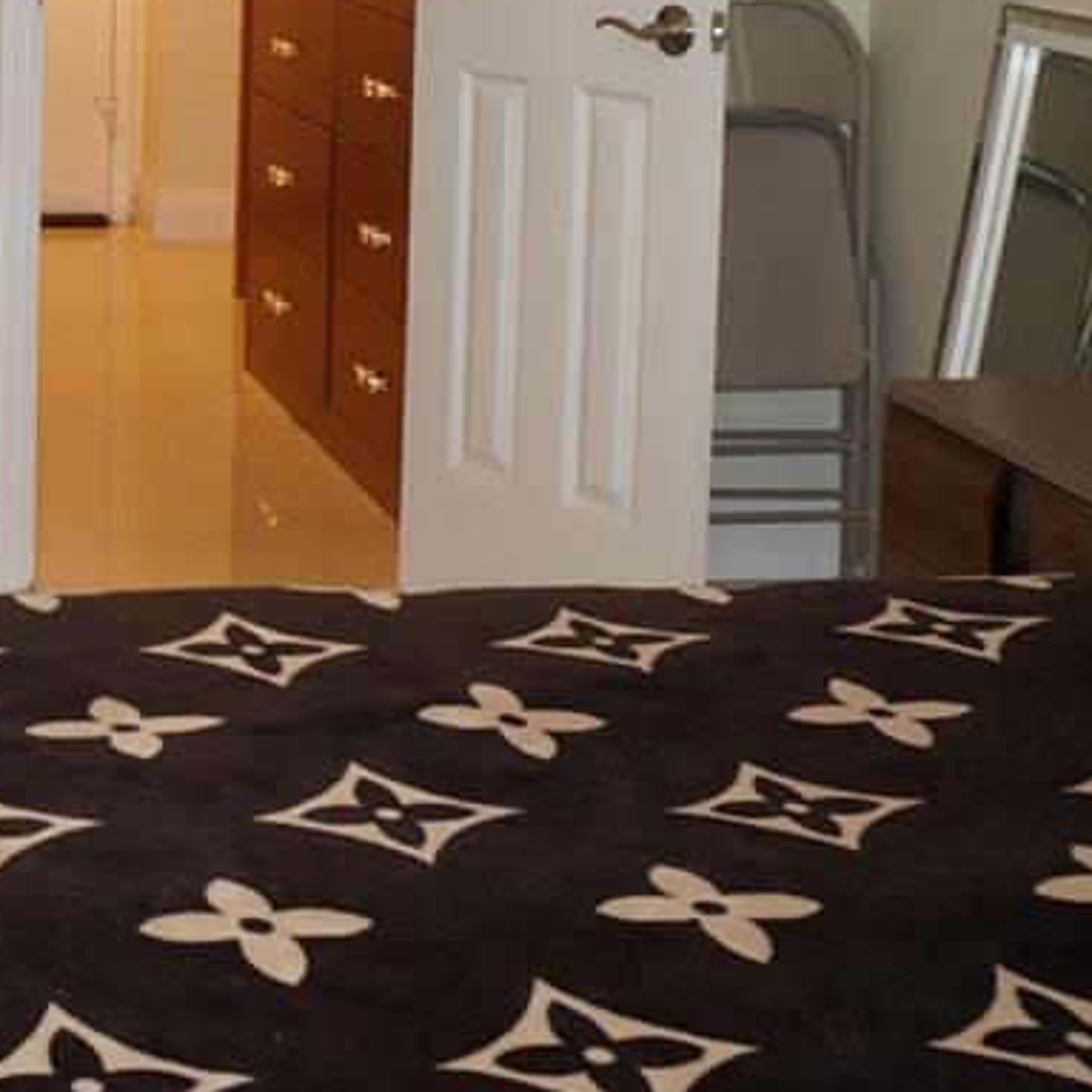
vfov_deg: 19.7
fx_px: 3034
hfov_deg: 19.6
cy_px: -31
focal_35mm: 85
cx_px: -88
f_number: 4
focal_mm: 16
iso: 400
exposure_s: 1/60
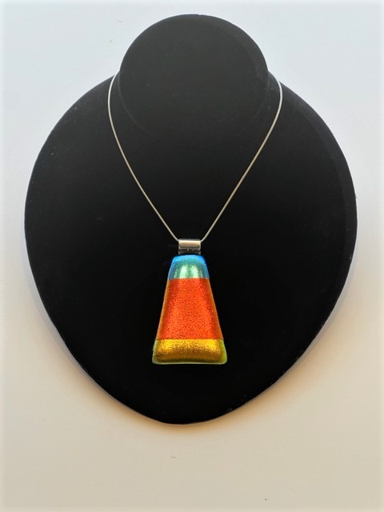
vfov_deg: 25.3
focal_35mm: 77
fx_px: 1139
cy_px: 256
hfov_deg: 19.1
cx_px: 192
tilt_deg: -53.2
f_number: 2.8
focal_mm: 9
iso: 40
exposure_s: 1/122
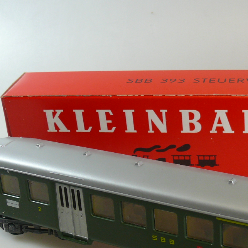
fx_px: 624
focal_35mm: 77
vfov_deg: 22.3
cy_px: 175
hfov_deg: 21.5
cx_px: 260
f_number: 2.8
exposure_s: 1/100
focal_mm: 7.4
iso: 100
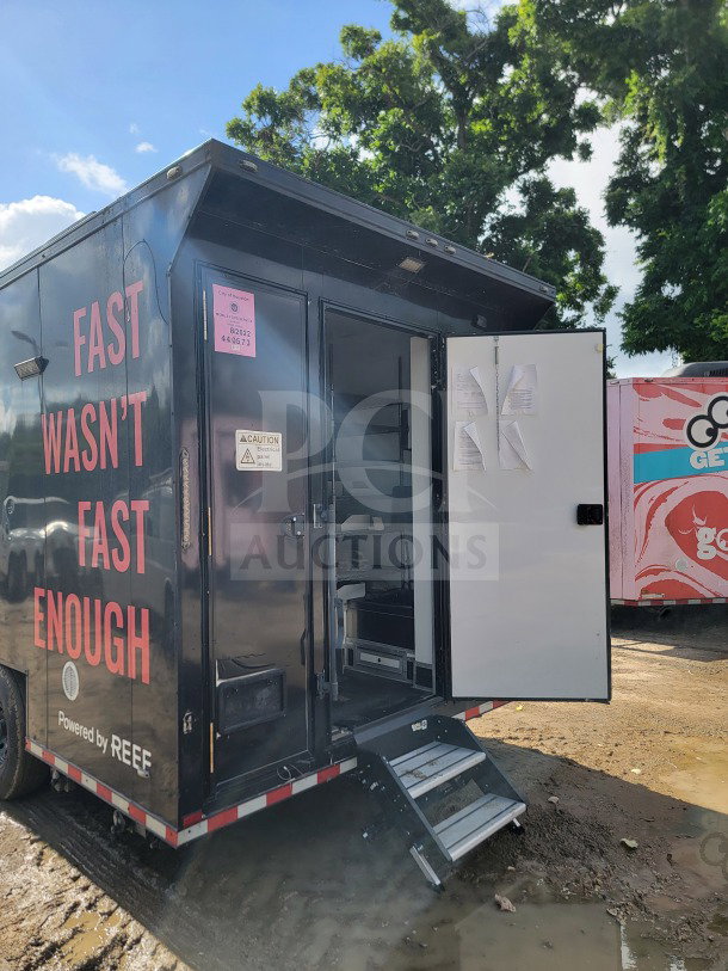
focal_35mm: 24
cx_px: 364
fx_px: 673
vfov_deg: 71.6
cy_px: 486
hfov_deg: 56.8
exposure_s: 1/604
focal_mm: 6.7
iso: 16
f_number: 1.8
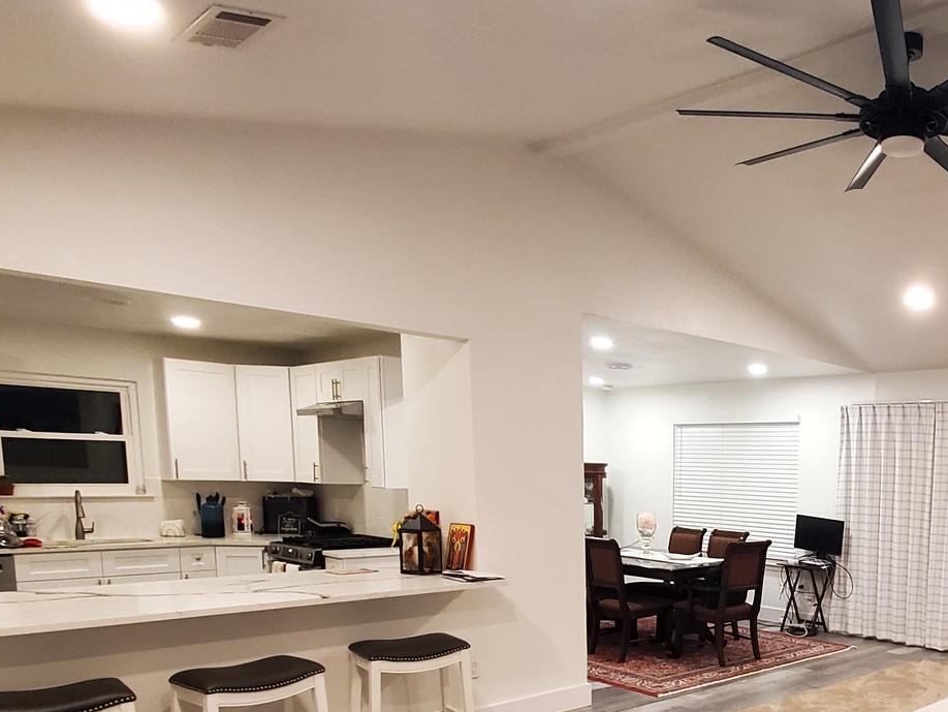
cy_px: 594
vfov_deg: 45.2
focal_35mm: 29
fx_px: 794
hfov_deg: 56.2
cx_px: 786
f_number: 2.2
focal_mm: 1.8
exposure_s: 1/40
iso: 500
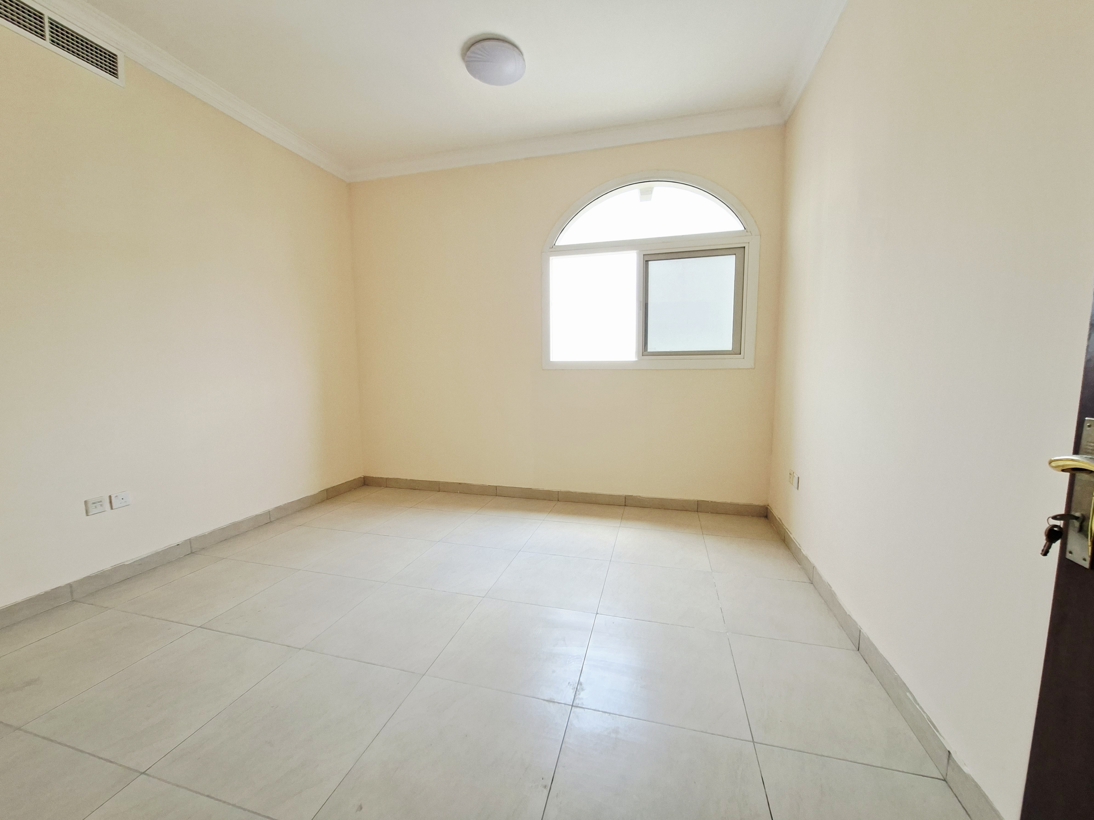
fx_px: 411
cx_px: 547
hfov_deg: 106.2
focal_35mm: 13
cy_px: 410
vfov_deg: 89.9
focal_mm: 1.74
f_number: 2.2
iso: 50
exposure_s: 1/50
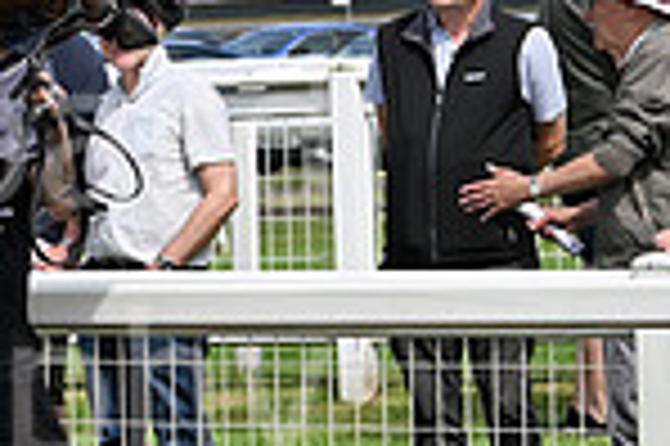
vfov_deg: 5.0
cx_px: -243
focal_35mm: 273
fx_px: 5075
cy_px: 173
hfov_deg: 7.5
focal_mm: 70
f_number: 4.5
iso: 400
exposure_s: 1/5000
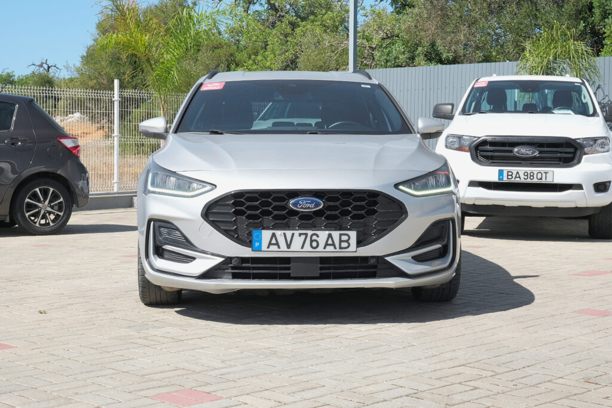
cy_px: 204
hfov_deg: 37.5
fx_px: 901
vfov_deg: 25.5
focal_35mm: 53
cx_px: 306
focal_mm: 35.3
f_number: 9
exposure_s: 1/180
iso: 160
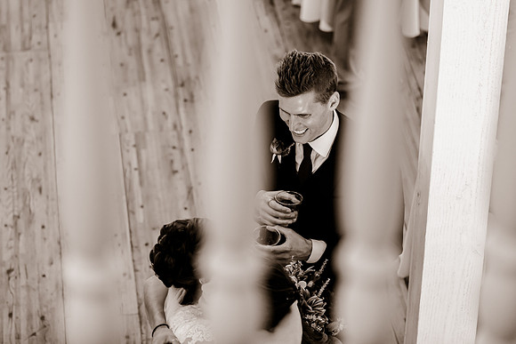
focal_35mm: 134
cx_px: 258
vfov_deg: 10.3
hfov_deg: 15.3
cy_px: 125
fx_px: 1915
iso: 2000
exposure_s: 1/400
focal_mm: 105
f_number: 3.5
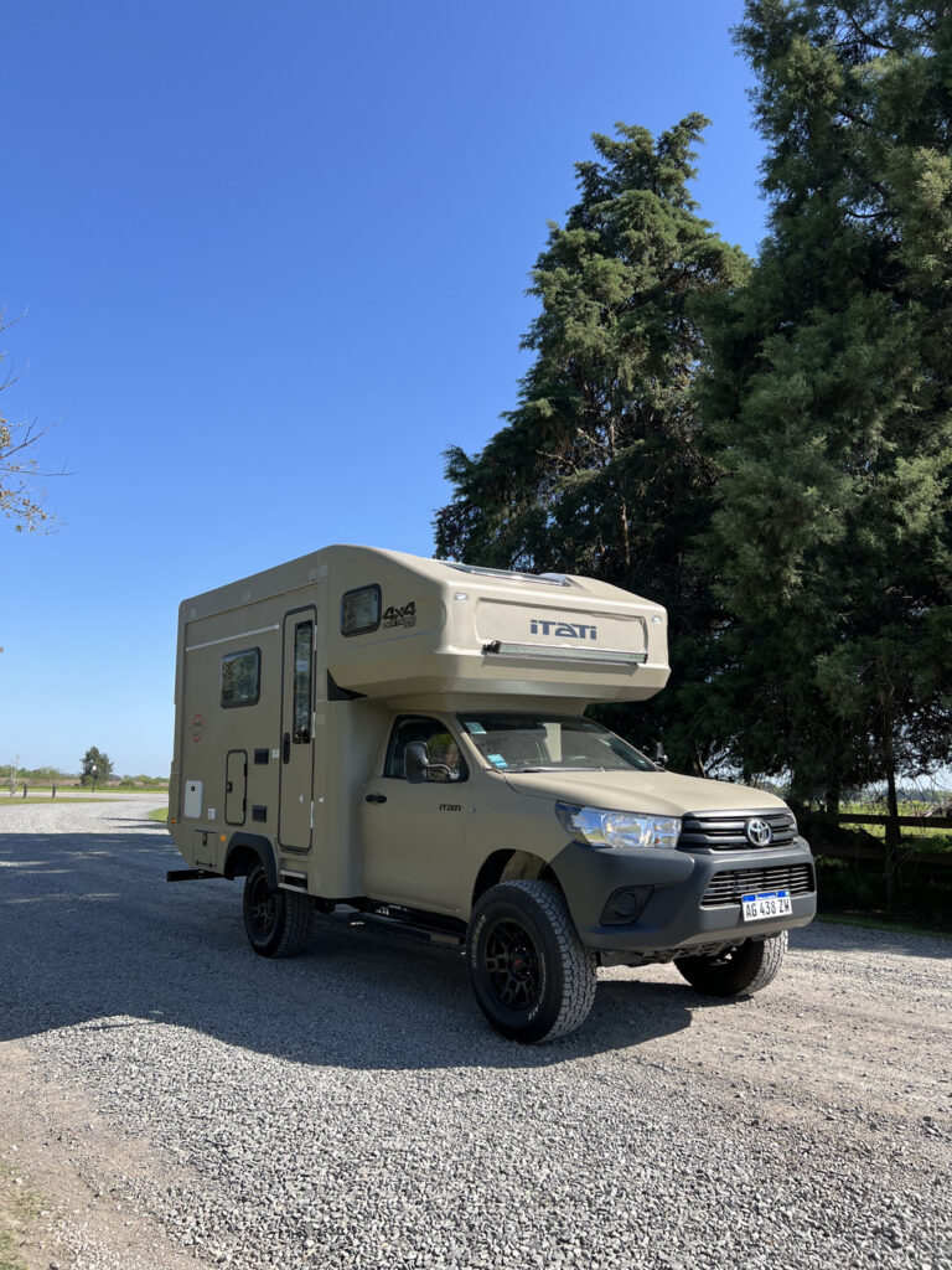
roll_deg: -1.9
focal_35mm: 26
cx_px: 476
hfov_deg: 53.1
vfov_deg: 67.3
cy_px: 635
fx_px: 953
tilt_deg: +5.3
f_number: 1.5
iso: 50
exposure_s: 1/1669
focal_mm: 5.7
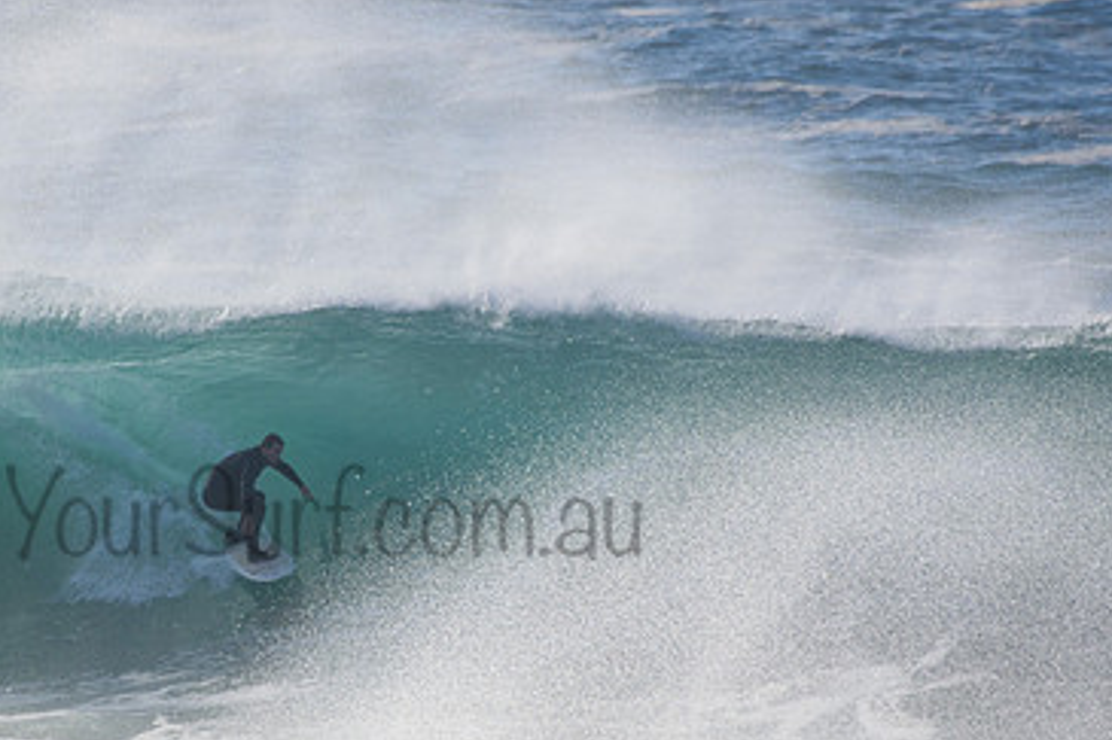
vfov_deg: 1.2
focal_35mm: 1193
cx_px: 320
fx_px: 36832
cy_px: 486
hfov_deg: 1.7
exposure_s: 1/2000
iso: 320
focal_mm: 500
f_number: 5.6
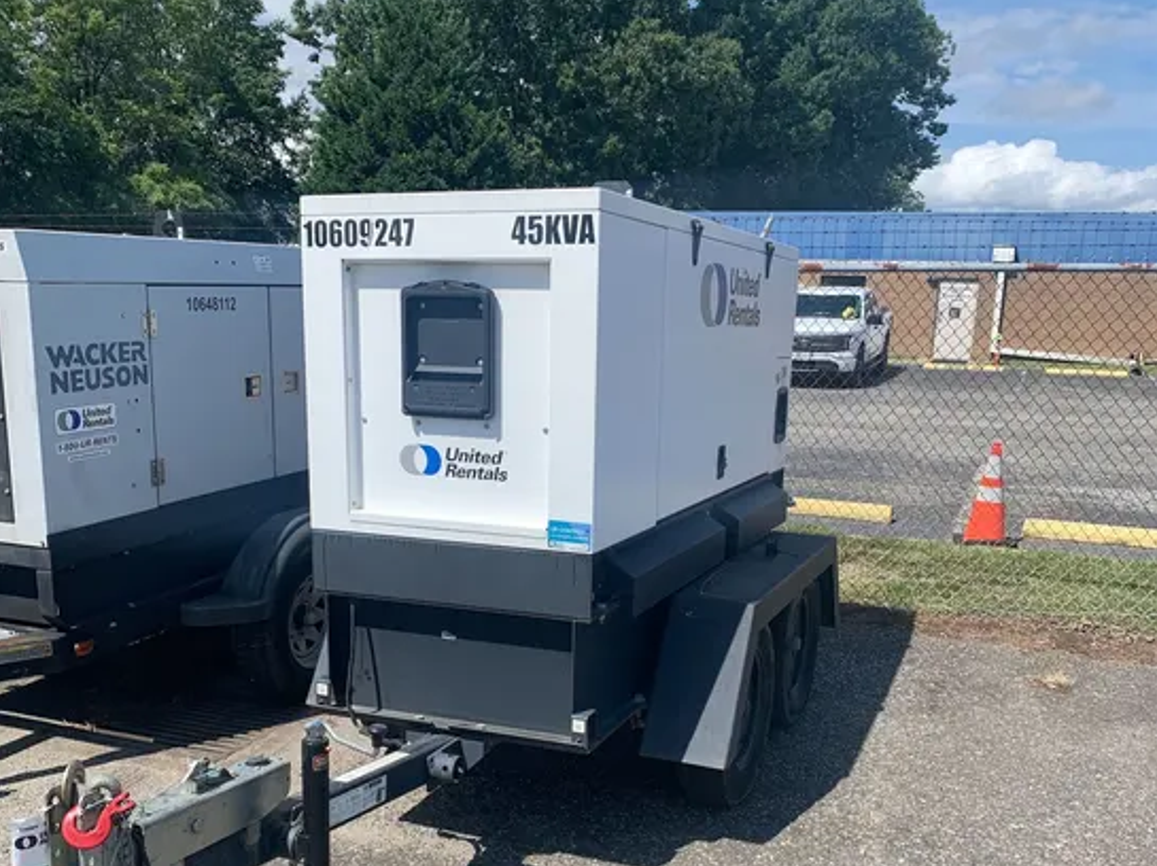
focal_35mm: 35
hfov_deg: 52.7
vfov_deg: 40.1
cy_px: 587
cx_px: 575
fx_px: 1169
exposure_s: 1/2075
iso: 25
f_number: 1.8
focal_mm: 4.25
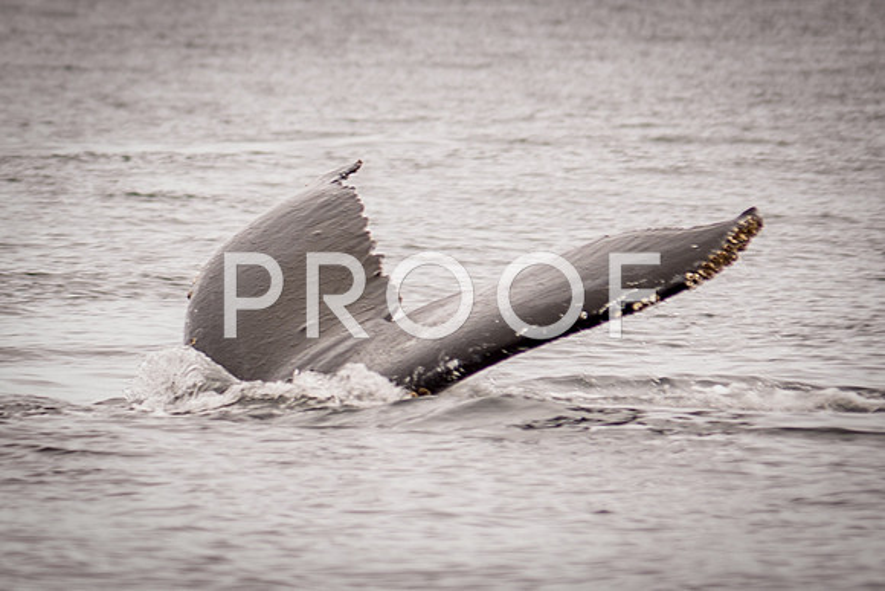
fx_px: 16337
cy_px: 347
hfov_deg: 3.1
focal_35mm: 664
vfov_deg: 2.1
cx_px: -241
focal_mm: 140
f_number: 2.8
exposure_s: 1/250
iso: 100
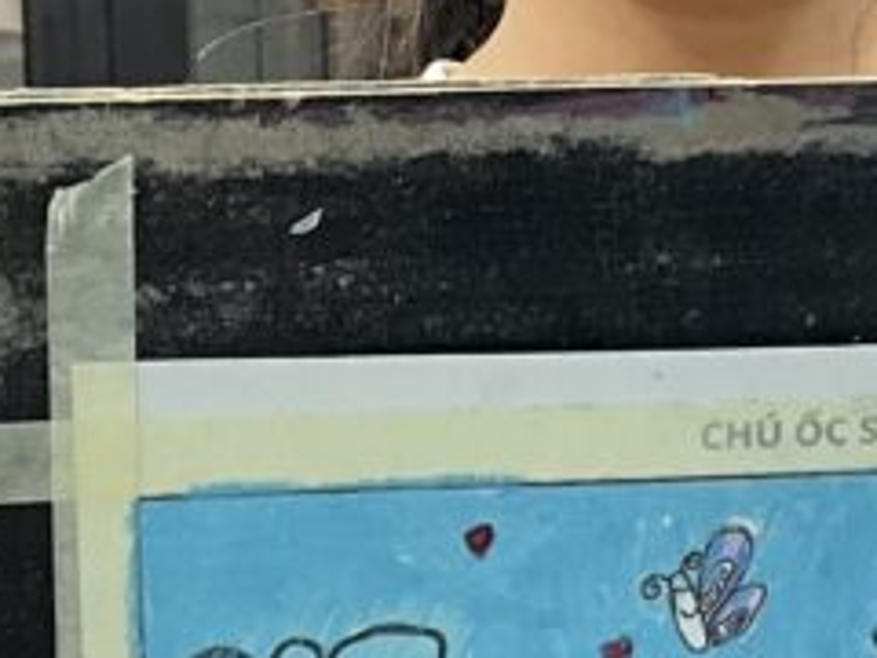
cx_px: 811
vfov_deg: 12.2
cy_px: 245
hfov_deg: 16.1
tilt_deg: -10.8
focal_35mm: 121
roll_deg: -0.4
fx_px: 3066
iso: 125
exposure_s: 1/60
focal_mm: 3
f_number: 1.8
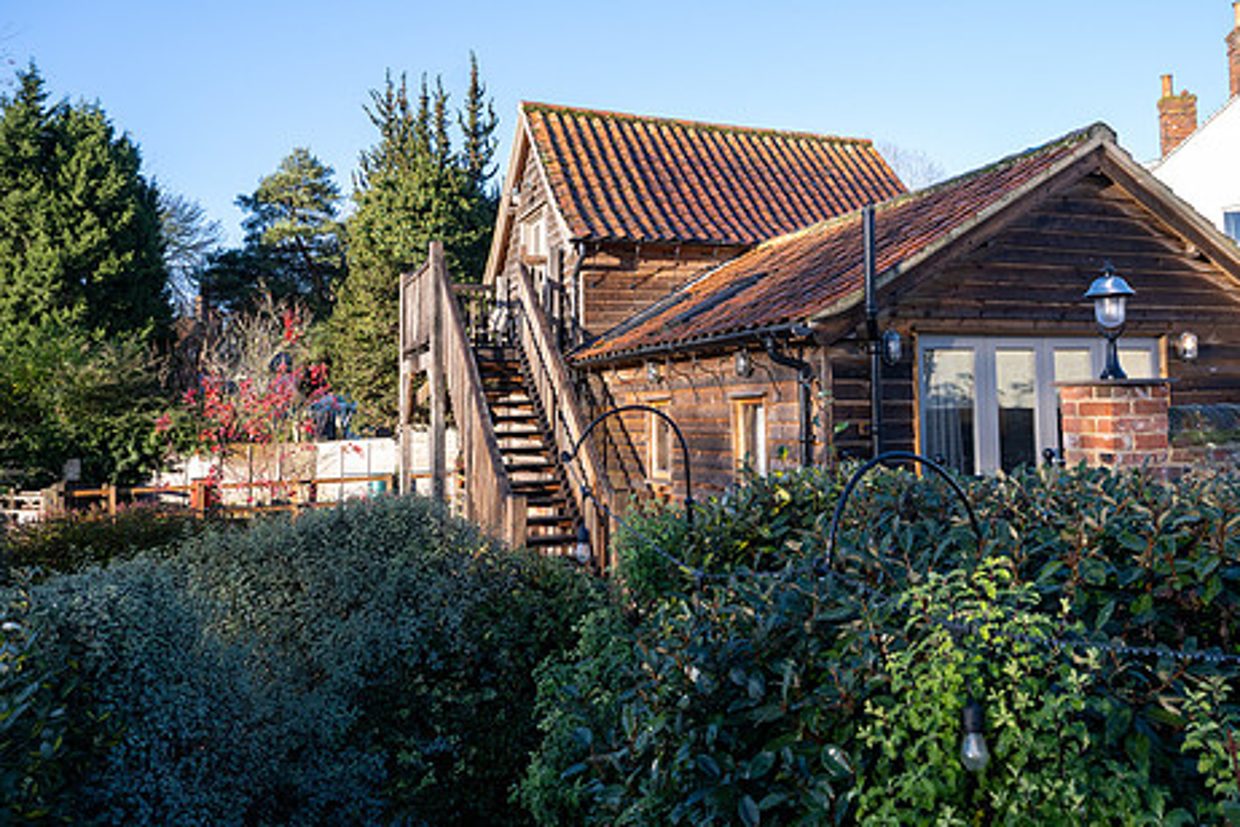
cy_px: 326
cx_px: 776
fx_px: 1068
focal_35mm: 31
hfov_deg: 59.5
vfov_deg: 42.1
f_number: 6.3
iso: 400
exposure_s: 1/320
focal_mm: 24
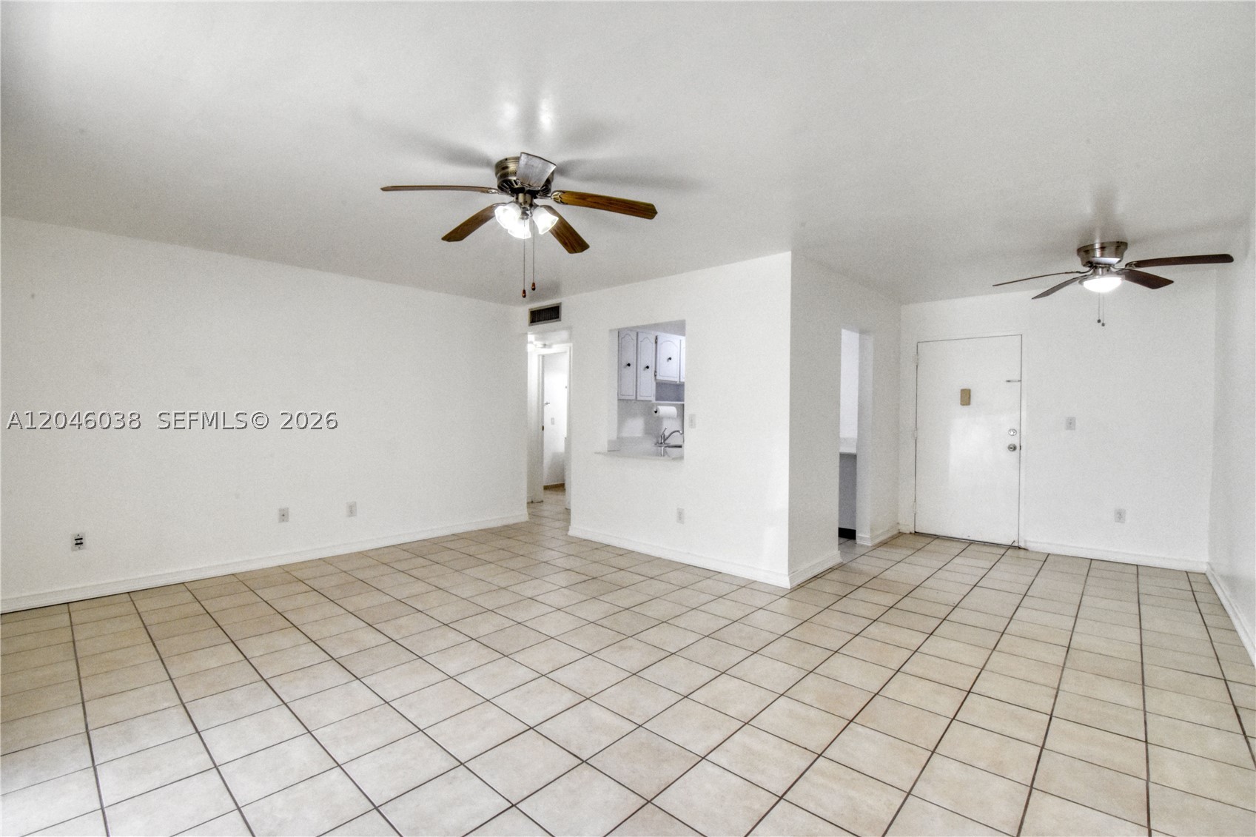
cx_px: 628
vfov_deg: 77.3
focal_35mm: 15
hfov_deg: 100.4
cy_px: 418
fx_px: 523
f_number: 22
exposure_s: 1/50
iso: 2500
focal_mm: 10
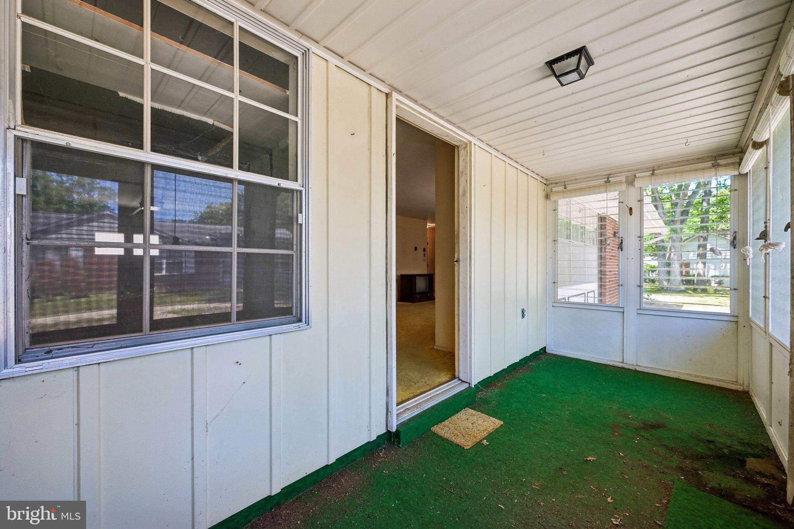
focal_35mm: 14
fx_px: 309
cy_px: 264
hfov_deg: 104.3
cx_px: 397
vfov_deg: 81.2
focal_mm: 14
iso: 400
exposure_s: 1/25
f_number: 11
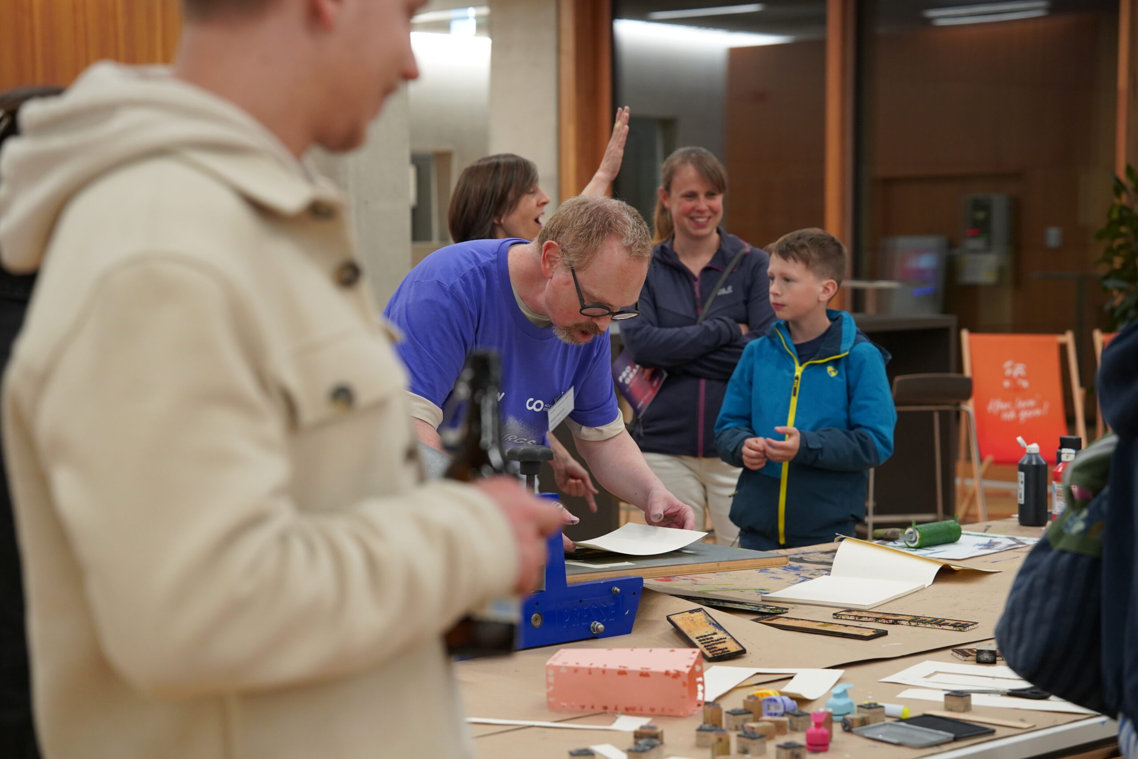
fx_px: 2213
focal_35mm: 70
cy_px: 380
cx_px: 569
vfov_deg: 19.5
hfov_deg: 28.8
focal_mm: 70
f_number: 4
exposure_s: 1/160
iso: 2500
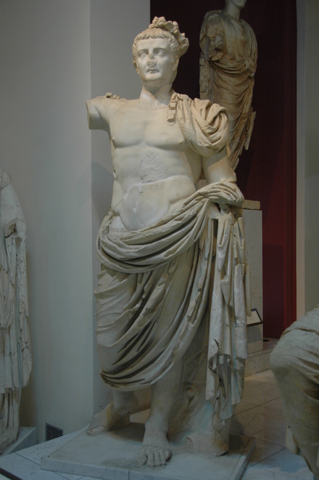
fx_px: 519
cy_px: 240
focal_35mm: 39
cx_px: 160
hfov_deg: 34.2
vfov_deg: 49.6
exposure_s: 1/25
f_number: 4
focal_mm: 26
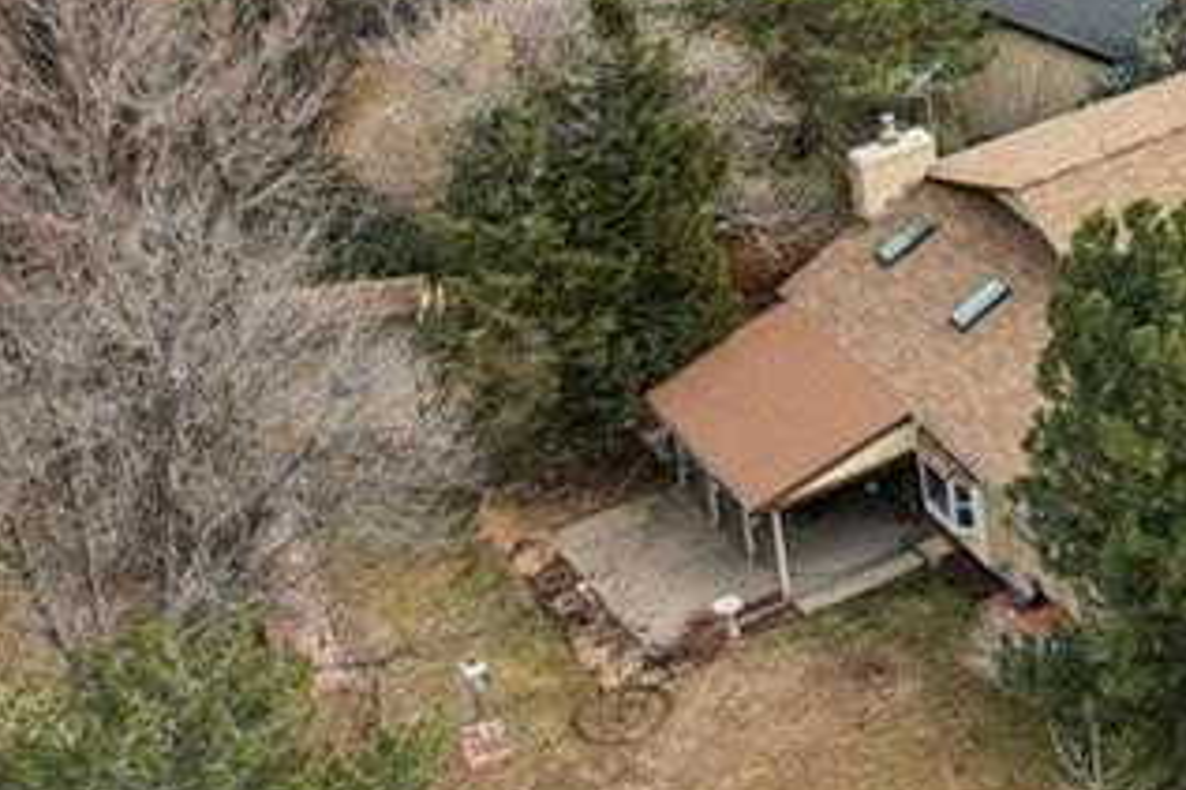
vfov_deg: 11.6
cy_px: -517
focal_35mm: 111
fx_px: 3655
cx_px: 2211
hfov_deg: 15.5
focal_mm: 8.4
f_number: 2.8
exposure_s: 1/800
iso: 100
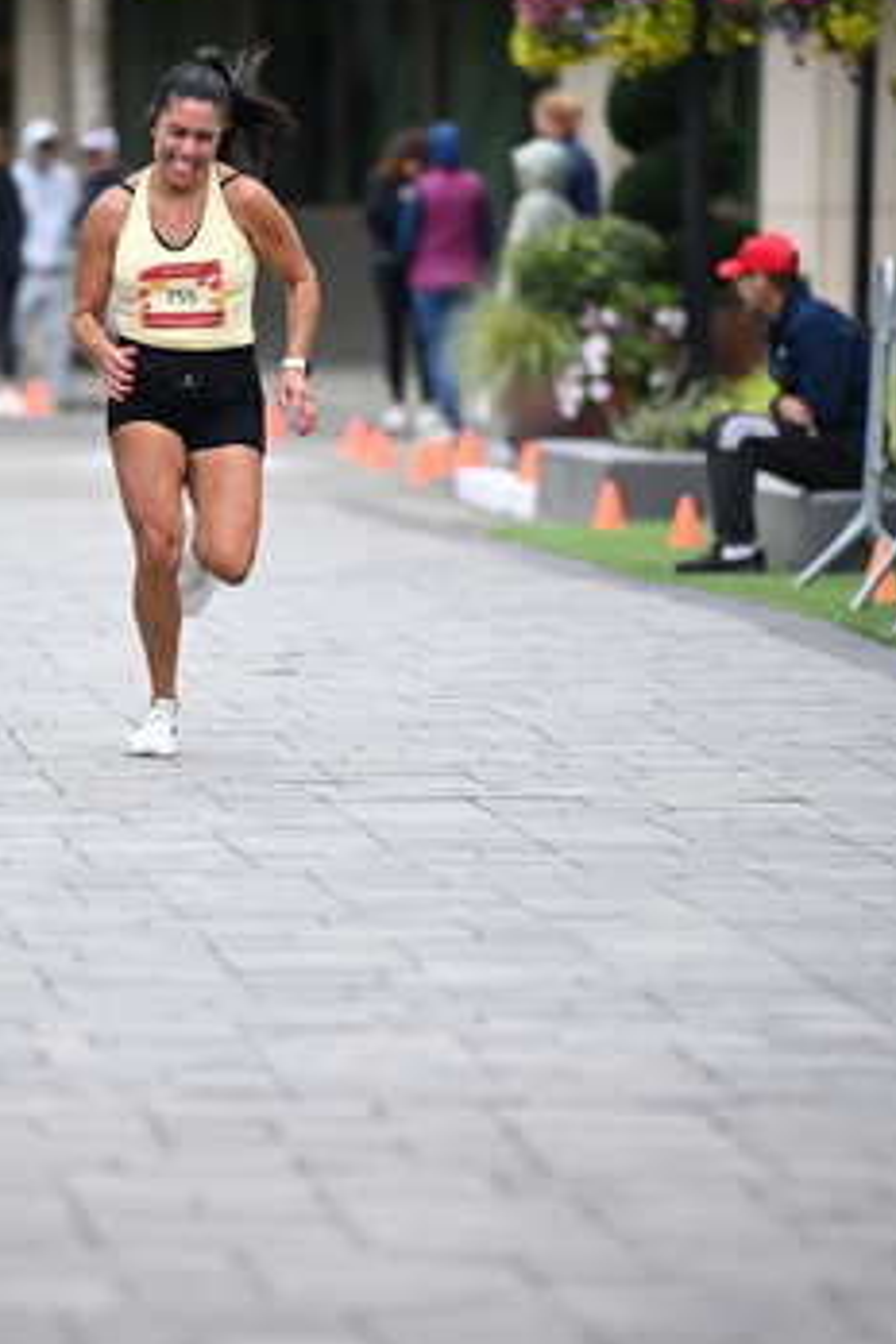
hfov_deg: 4.3
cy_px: 572
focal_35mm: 316
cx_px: 241
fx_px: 11796
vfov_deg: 6.5
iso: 1000
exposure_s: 1/1600
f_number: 2.8
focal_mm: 200
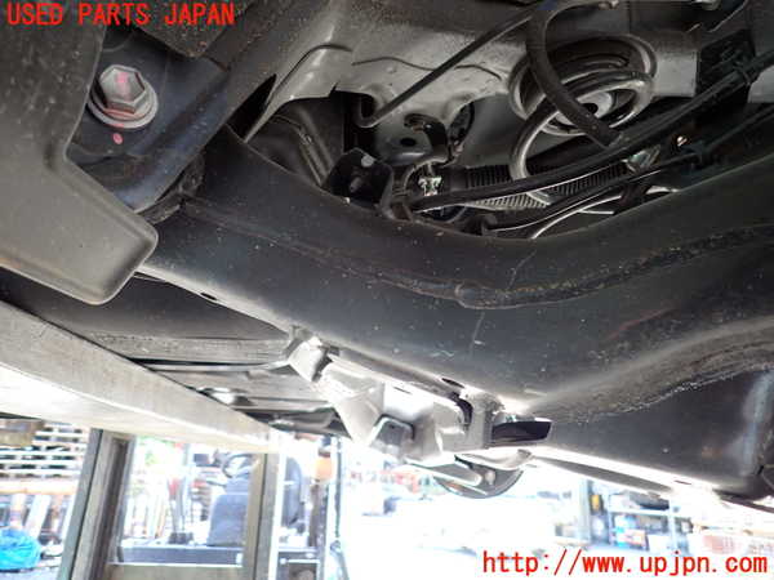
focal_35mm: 25
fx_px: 559
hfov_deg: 69.4
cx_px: 387
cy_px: 290
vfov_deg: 54.9
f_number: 2
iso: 200
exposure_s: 1/100
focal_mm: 4.5
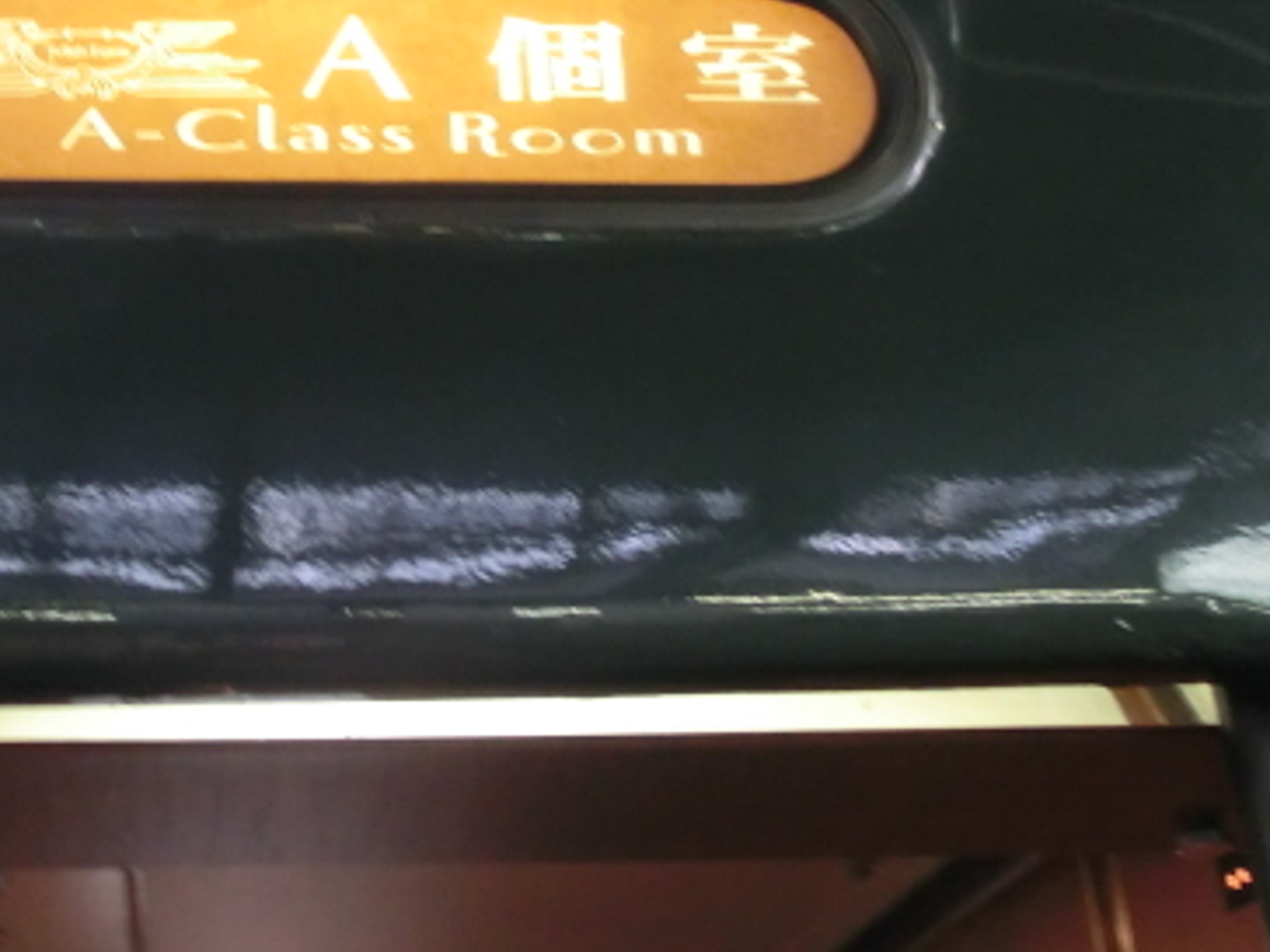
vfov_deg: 22.5
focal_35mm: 65
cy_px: 370
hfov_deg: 29.7
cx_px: 461
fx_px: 2385
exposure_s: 1/13
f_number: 3.9
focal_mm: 6.61
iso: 800
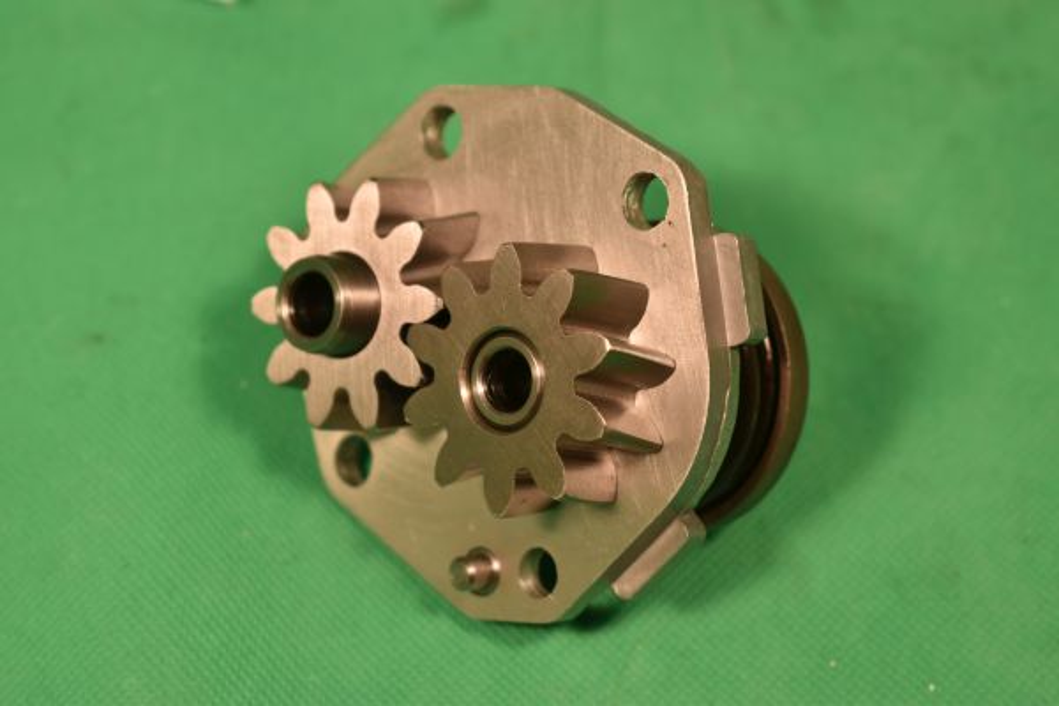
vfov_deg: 16.6
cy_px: 353
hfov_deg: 24.6
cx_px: 530
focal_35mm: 82
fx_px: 2427
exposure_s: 1/125
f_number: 5.6
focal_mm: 55
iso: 100
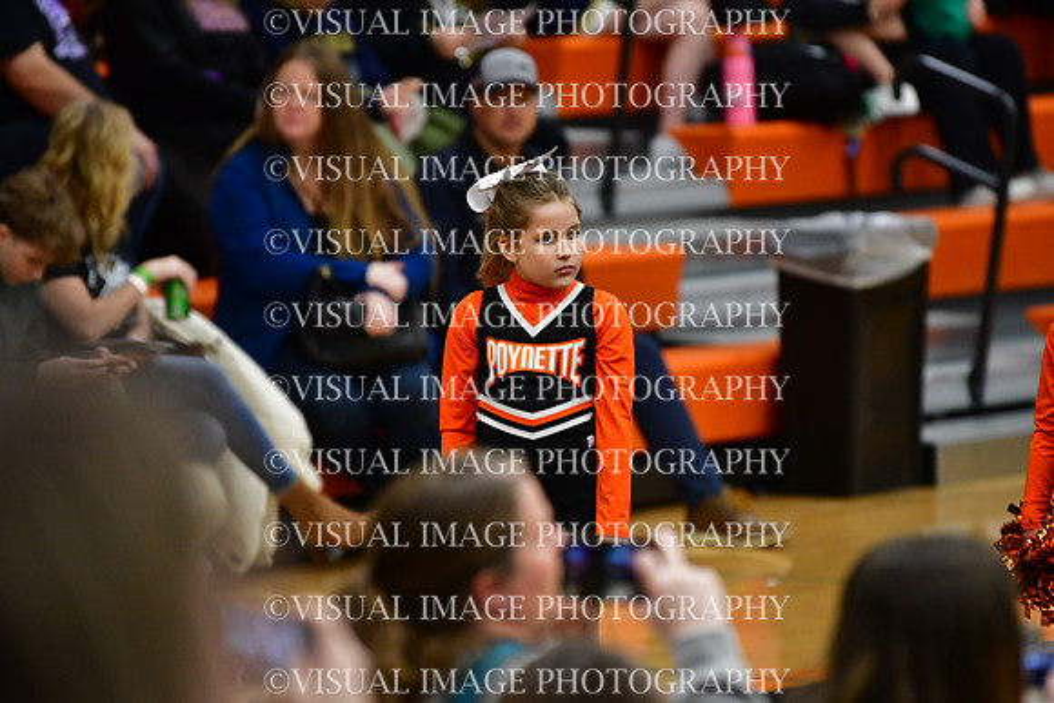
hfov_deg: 6.9
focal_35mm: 300
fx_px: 8785
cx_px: 527
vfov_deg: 4.6
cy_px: 352
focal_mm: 200
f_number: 2.8
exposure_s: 1/800
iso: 4000
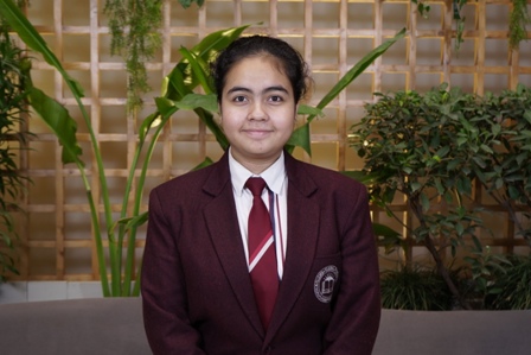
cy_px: 178
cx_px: 266
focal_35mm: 57
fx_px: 841
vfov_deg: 23.8
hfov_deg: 35.0
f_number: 4.5
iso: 320
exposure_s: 1/80
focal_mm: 38
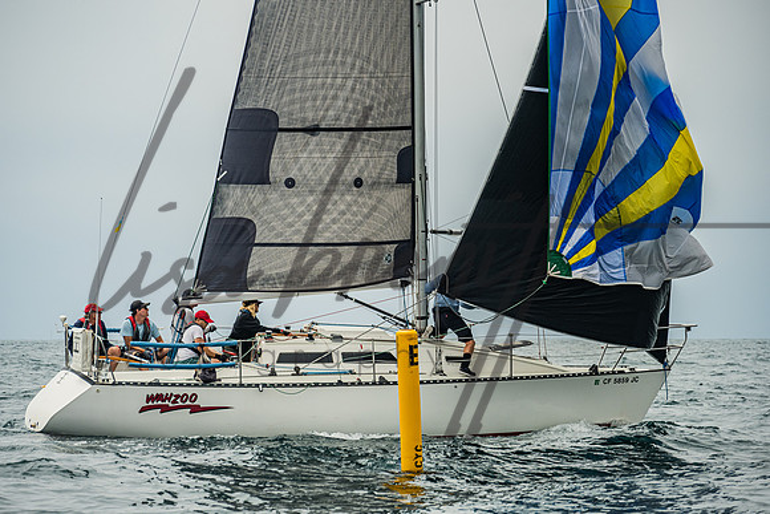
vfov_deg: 7.0
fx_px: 4178
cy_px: 258
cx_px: 370
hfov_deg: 10.5
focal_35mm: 195
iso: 400
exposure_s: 1/1250
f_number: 6.3
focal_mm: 180
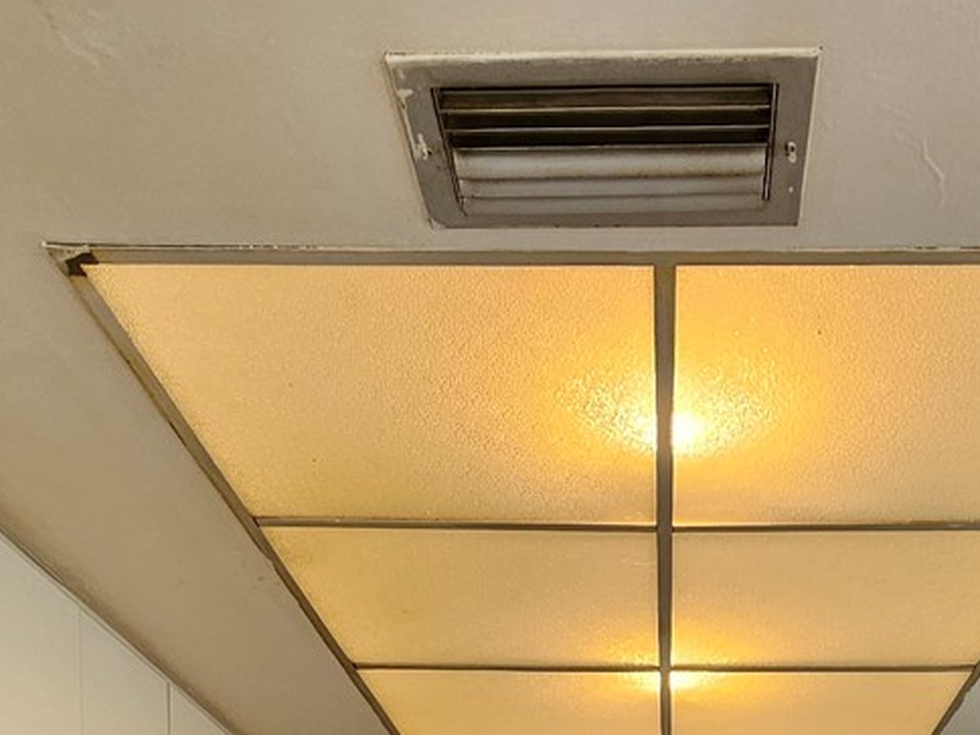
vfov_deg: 24.7
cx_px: 715
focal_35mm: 43
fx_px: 1217
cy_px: 1140
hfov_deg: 42.7
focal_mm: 2.2
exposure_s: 1/60
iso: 100
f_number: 2.2
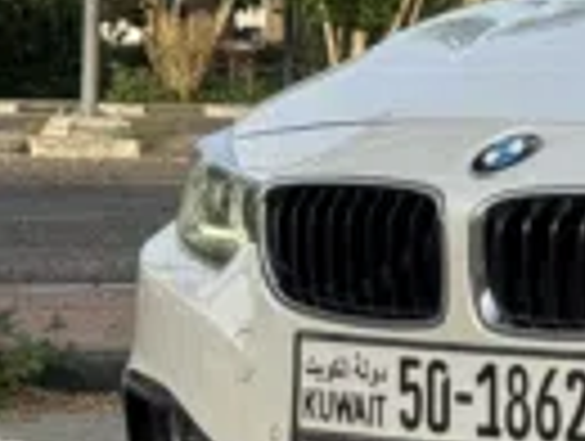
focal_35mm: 236
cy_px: 99
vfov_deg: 6.3
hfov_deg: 7.9
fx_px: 3996
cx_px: 1292
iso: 64
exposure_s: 1/1869
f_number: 1.78
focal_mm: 6.76
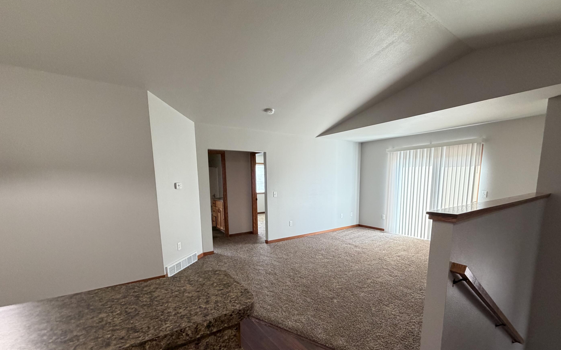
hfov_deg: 97.7
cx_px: 295
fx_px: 245
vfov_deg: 70.3
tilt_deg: -7.9
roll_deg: -0.4
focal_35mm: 16
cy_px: 214
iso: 320
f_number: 2.2
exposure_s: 1/120
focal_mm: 2.22
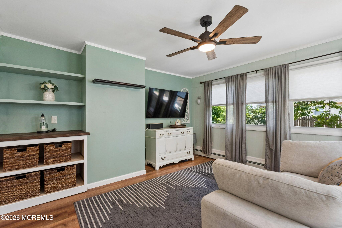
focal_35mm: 15
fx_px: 142
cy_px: 114
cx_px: 171
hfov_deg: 100.4
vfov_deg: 77.3
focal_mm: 15
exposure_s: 1/100
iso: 1000
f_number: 7.1
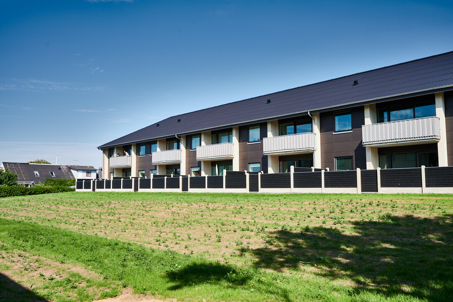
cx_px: 226
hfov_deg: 62.0
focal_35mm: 30
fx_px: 377
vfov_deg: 43.6
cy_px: 151
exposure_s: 1/800
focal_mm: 30
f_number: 6.3
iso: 200
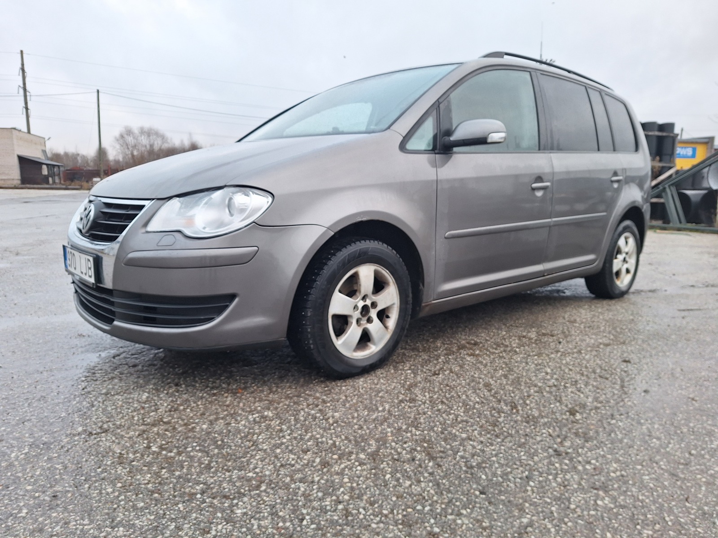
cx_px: 359
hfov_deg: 73.9
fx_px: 477
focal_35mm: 23
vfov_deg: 58.9
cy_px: 269
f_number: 1.8
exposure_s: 1/107
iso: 40
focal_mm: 5.54
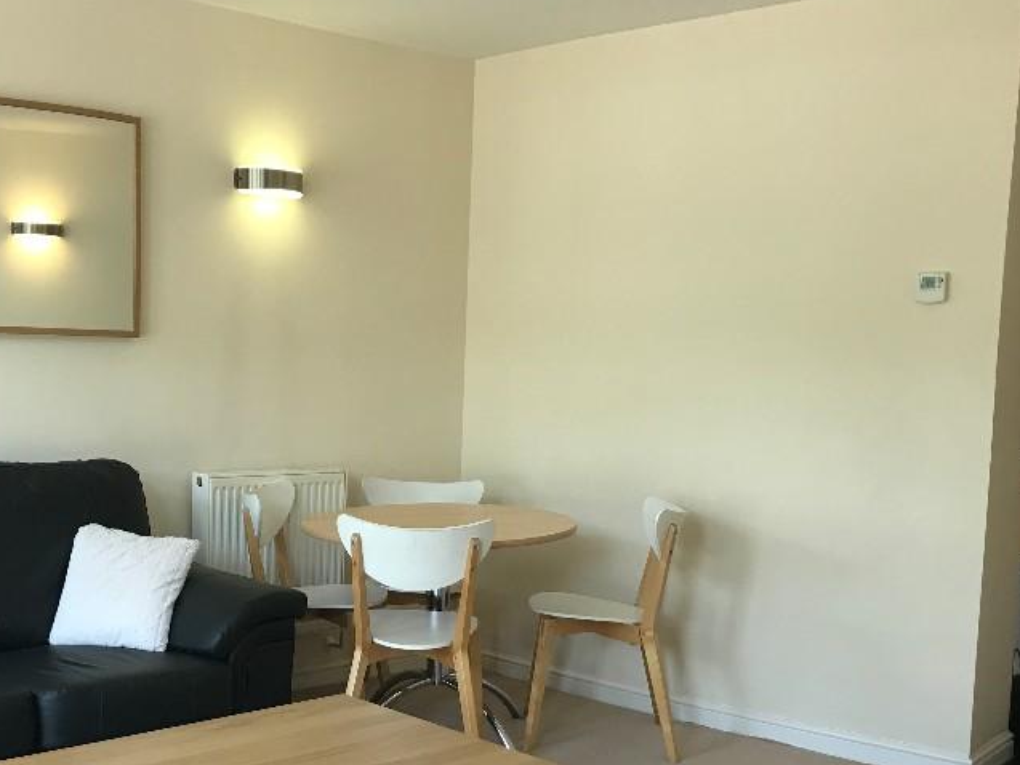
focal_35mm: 45
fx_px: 1326
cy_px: 512
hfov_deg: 41.7
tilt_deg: -6.9
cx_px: 365
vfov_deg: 31.9
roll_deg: -1.4
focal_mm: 3.99
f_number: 1.8
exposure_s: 1/33
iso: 20
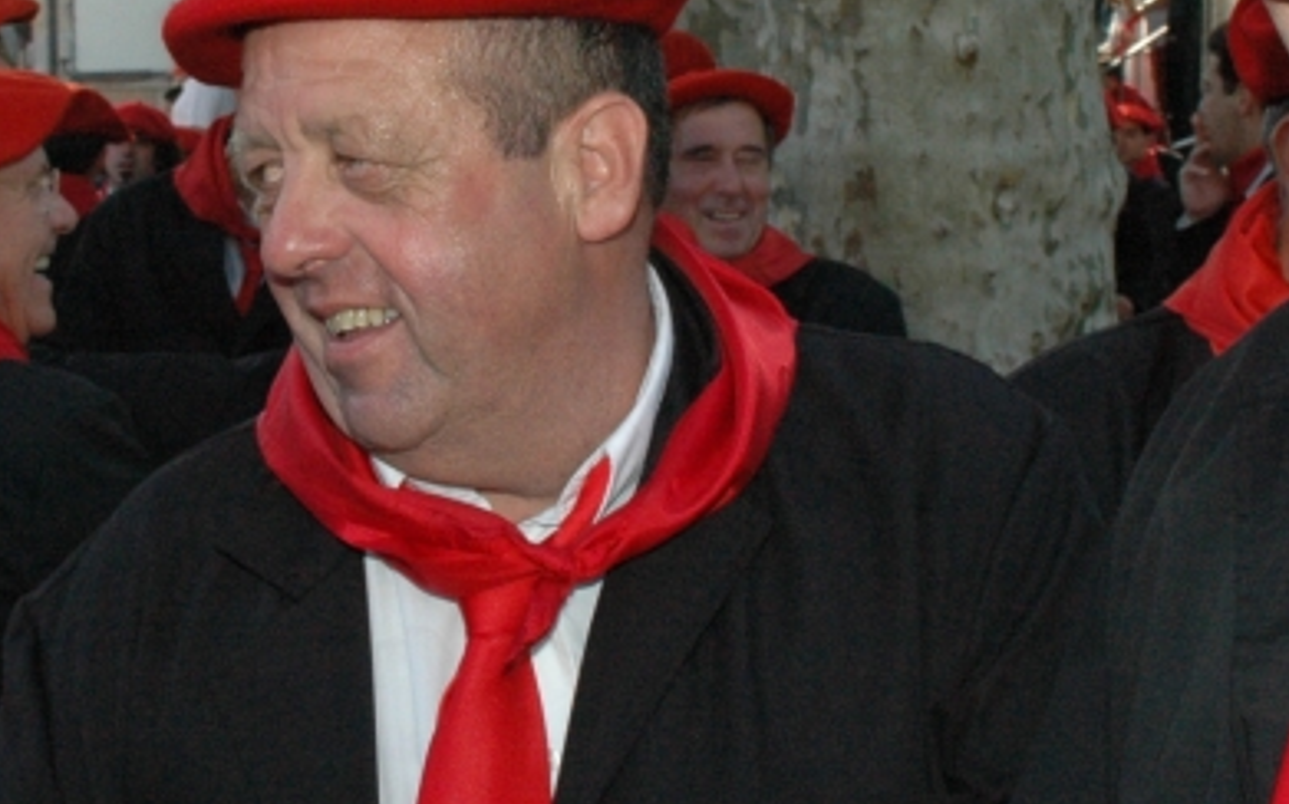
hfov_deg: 23.5
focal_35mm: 88
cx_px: 537
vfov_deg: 14.7
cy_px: 69
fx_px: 3090
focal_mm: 22
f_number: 9
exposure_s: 1/320
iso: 800
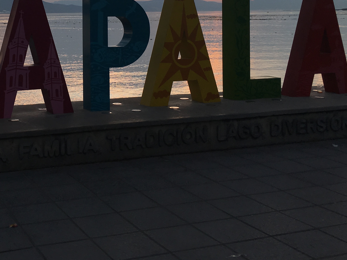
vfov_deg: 26.2
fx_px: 541
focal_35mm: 54
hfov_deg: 34.1
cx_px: 55
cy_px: 26
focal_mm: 4.15
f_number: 2.2
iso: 25
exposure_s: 1/379
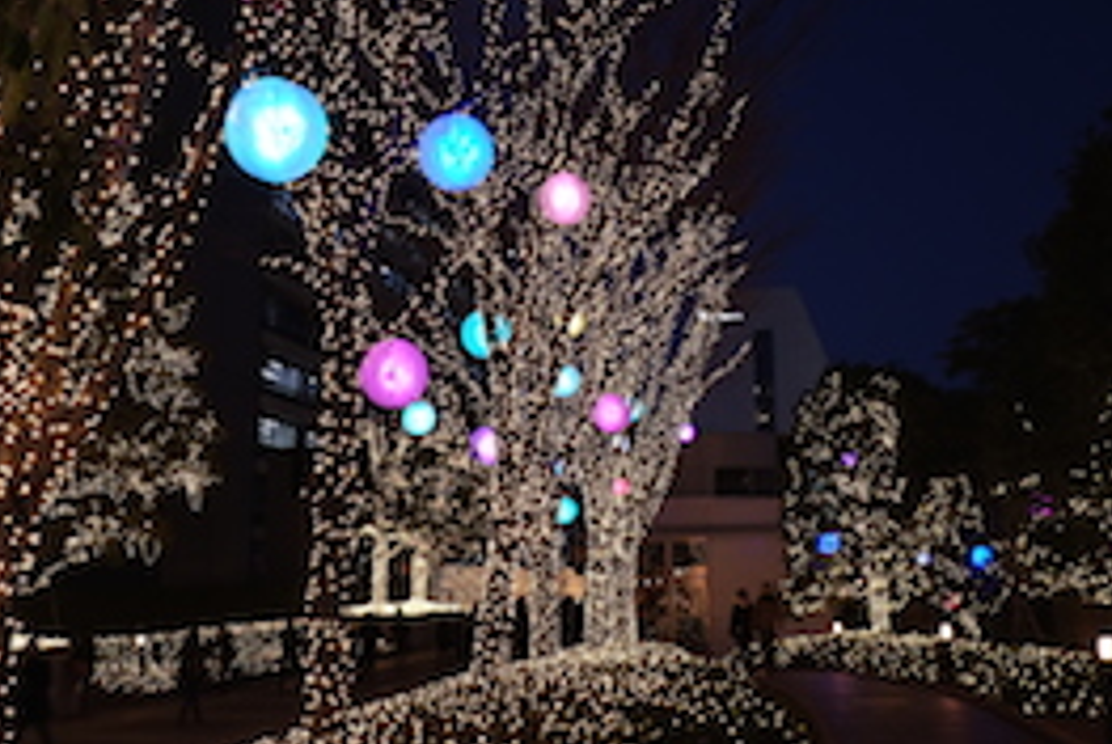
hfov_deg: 47.3
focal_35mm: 41
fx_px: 1268
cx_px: 579
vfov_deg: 32.6
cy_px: 294
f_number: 6.4
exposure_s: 1/15
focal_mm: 18
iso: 800
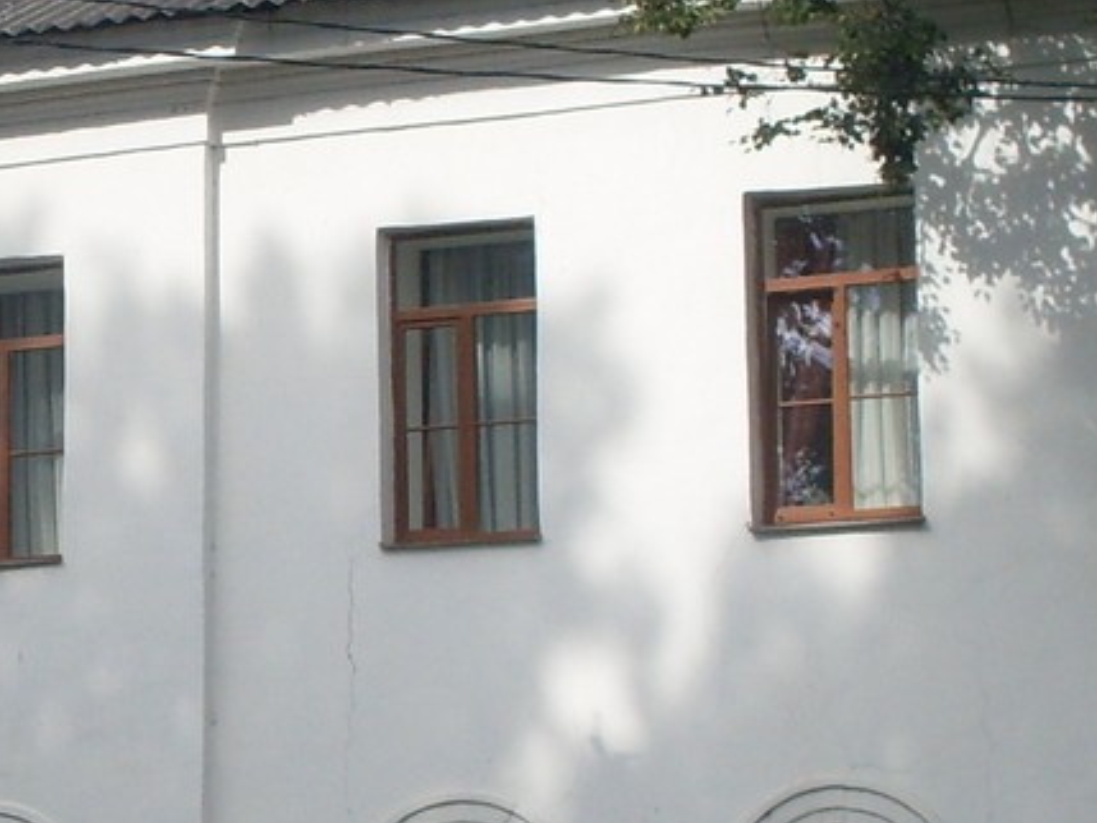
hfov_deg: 15.2
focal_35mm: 127
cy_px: 627
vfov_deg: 11.6
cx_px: -29
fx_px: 4026
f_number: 8.4
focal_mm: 6.3
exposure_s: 1/250
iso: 80
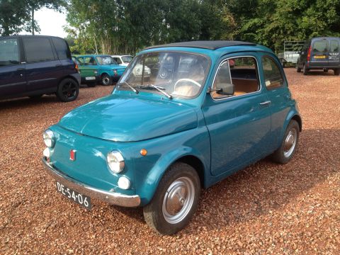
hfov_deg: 52.6
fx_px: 344
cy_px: 128
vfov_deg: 40.7
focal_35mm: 35
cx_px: 170
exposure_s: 1/312
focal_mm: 4.28
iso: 50
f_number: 2.4
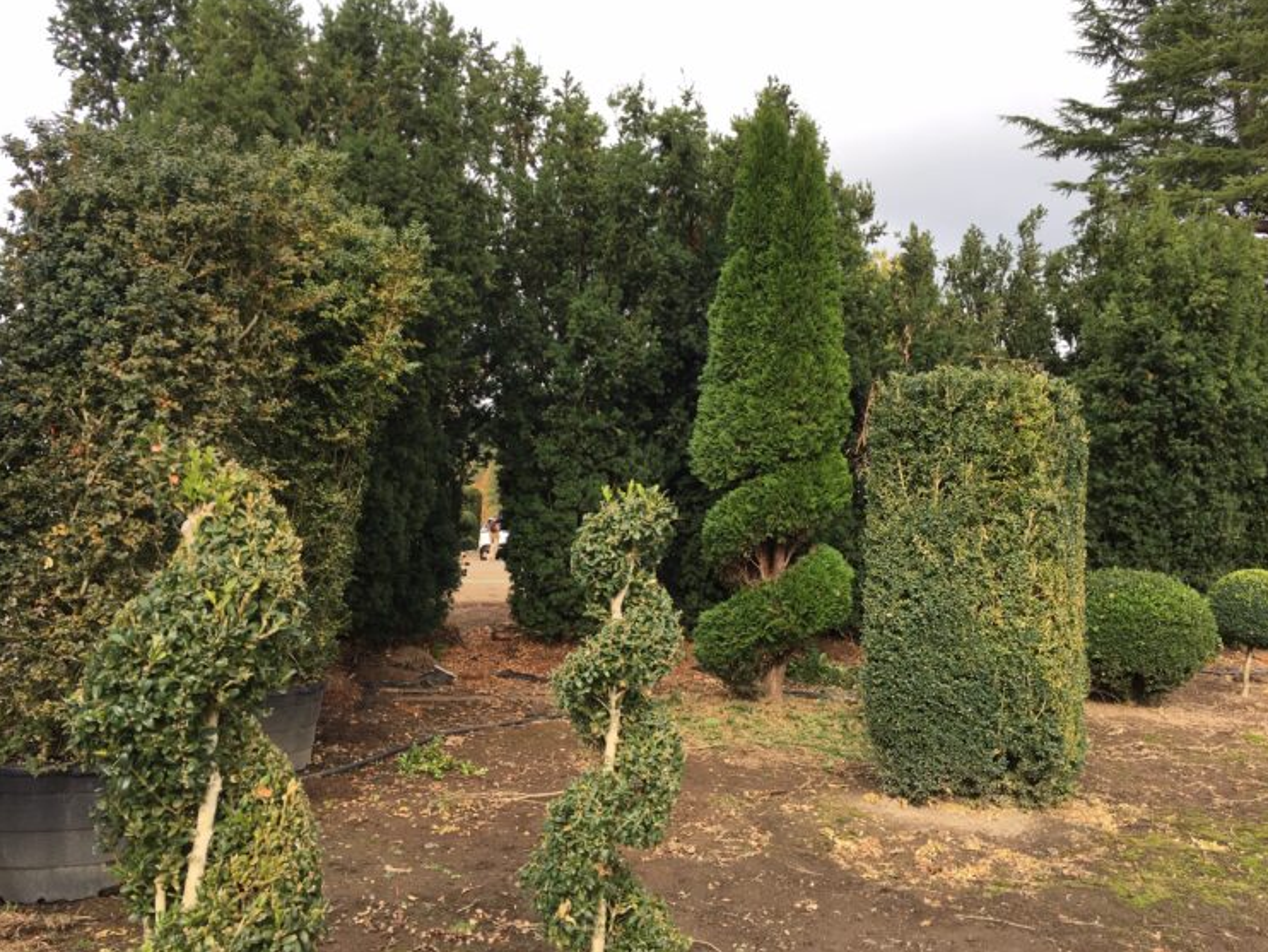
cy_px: 489
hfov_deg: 59.9
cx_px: 653
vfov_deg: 46.8
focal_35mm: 30
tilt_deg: +5.5
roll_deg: -2.5
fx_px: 1099
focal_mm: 4.15
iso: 25
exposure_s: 1/388
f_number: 2.2
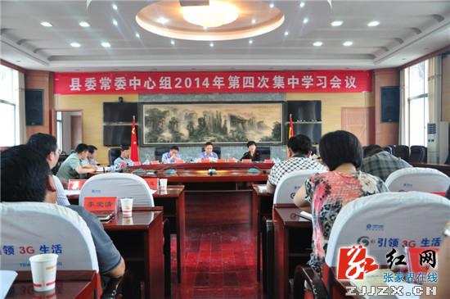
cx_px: 225
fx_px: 412
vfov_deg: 39.9
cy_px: 150
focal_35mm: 33
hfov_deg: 57.3
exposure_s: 1/30
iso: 1250
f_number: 3.8
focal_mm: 22
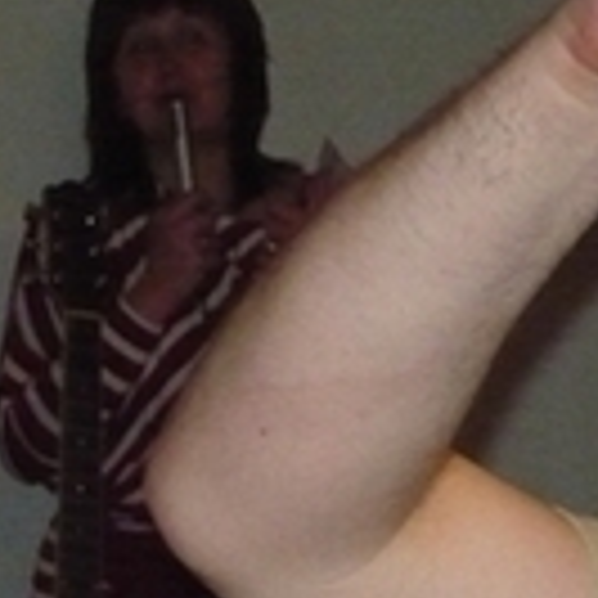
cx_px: 175
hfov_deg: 5.5
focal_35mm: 320
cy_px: 526
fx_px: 6254
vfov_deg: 5.5
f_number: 5.1
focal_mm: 16.5
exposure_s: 1/60
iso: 800
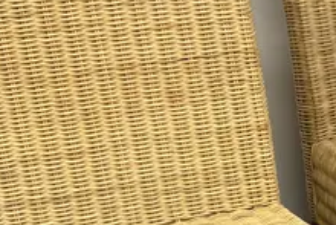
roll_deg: +0.2
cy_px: 257
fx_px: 1083
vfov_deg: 11.6
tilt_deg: -25.7
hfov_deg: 16.2
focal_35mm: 116
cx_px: 495
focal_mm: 6.86
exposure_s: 1/50
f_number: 1.78
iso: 125
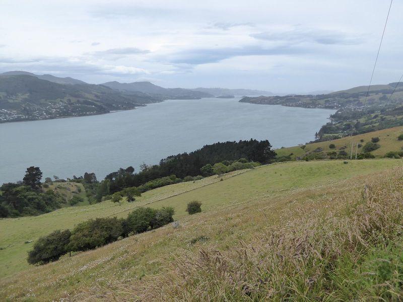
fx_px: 291
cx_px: 202
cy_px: 151
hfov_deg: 69.4
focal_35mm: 25
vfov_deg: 54.9
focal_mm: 4.3
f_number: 4
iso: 160
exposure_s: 1/640
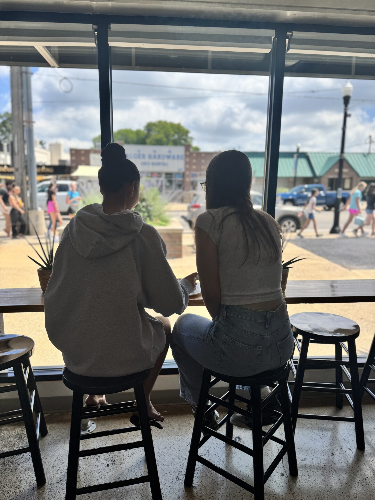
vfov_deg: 71.6
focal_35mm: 24
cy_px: 250
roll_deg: +0.9
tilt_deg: -10.4
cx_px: 188
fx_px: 347
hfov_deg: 56.8
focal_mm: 6.76
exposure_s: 1/2415
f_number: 1.78
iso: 80
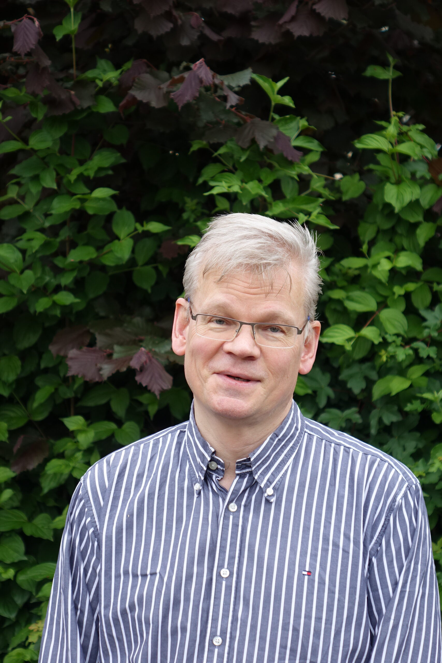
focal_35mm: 128
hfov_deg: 10.7
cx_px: 221
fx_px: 2357
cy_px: 332
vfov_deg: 16.0
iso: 125
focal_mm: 47.05
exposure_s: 1/200
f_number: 3.2
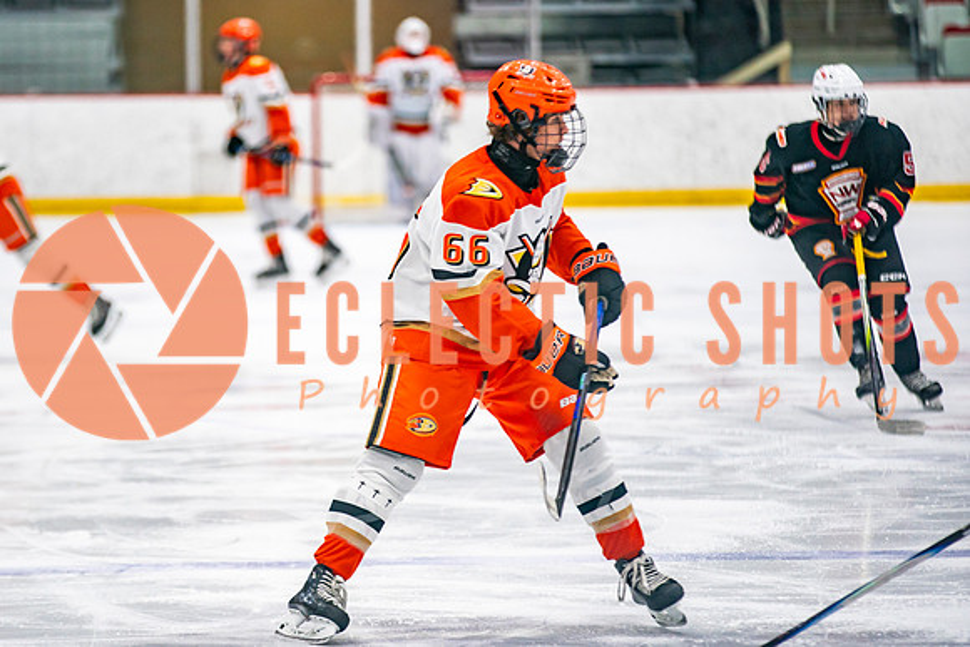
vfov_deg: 5.4
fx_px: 6839
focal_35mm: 254
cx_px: 355
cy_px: 322
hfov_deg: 8.1
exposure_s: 1/640
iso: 1000
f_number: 2.8
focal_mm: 200
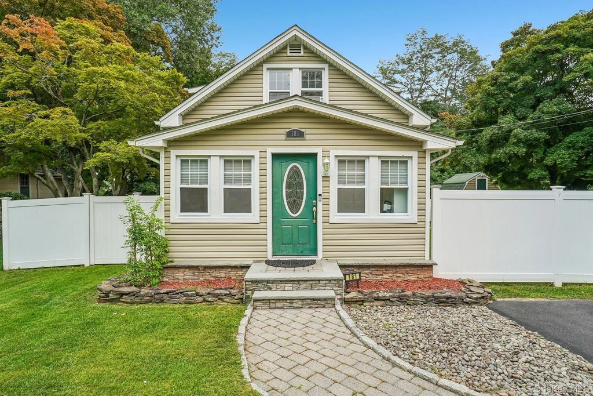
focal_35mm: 21
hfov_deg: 81.2
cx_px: 296
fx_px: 346
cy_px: 198
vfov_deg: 59.5
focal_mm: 21
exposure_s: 1/40
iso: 200
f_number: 8
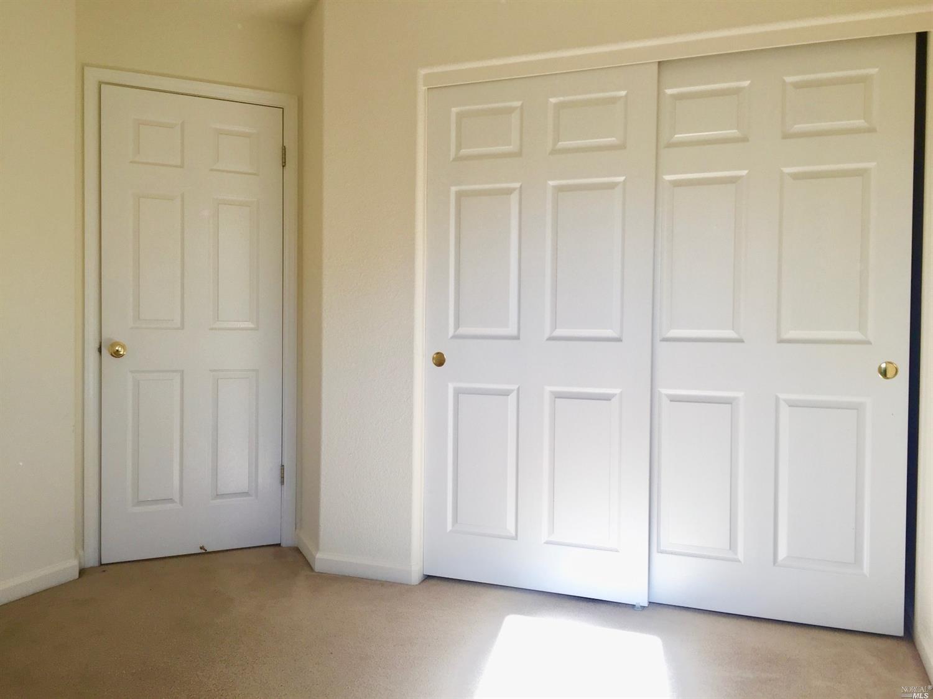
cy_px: 350
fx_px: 781
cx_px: 466
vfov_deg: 48.2
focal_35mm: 29
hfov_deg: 61.7
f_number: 2.2
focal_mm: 4.15
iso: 32
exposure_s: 1/133
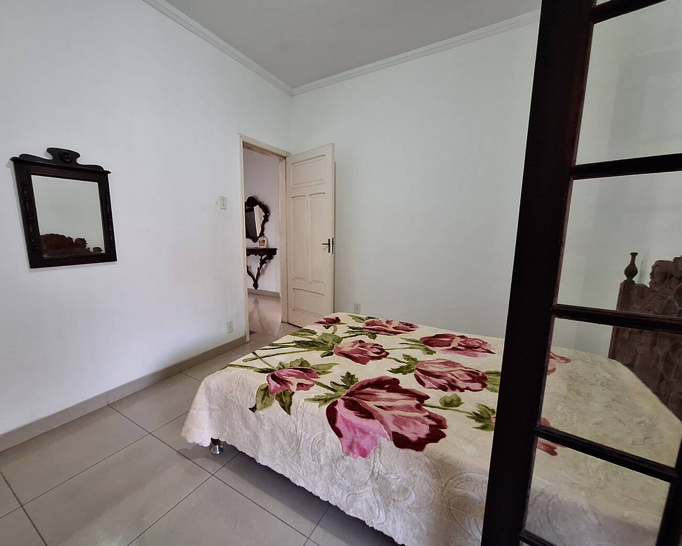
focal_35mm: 14
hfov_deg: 100.6
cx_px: 318
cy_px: 278
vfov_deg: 88.0
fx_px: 283
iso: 200
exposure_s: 1/24
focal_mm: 1.74
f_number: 2.2
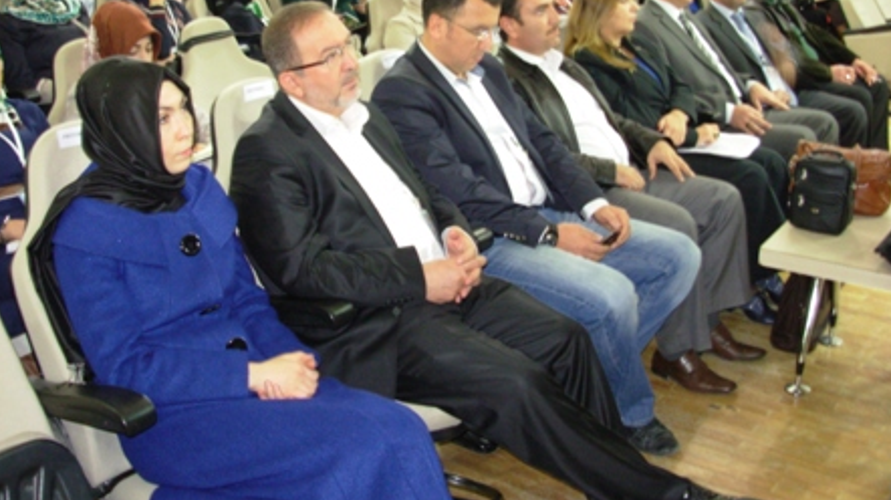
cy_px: 183
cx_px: 443
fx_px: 992
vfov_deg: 28.2
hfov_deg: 48.4
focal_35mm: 42
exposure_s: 1/2.4
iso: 119
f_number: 2.9
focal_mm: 6.3
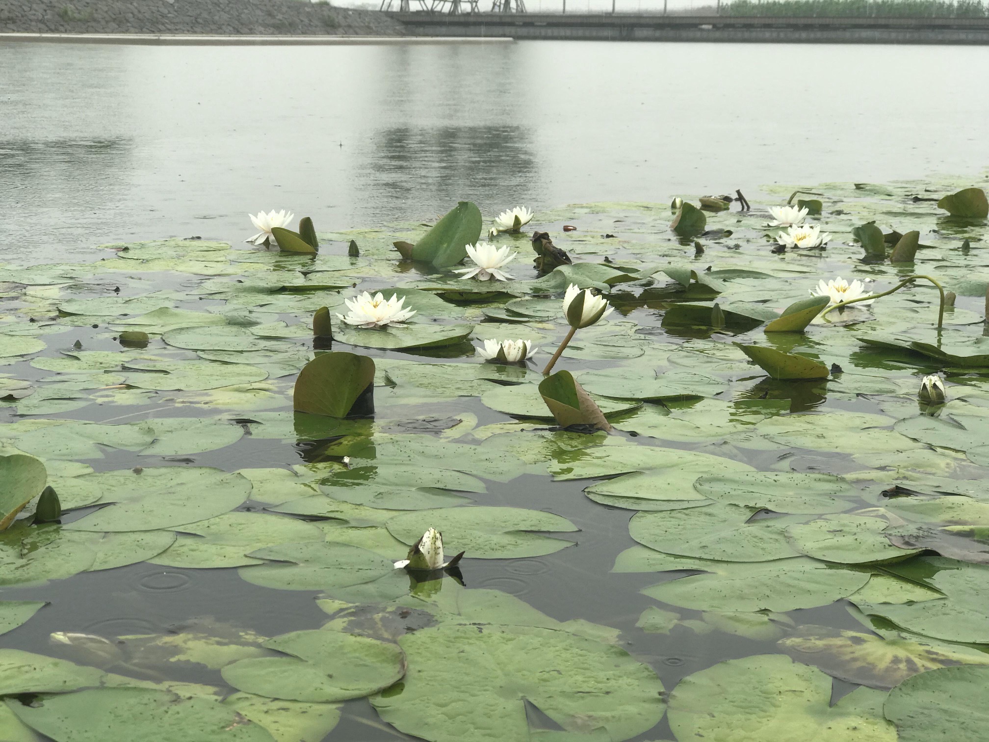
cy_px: 371
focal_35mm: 57
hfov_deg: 33.8
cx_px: 494
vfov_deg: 25.7
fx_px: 1629
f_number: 2.8
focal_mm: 6.6
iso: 20
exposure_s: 1/386
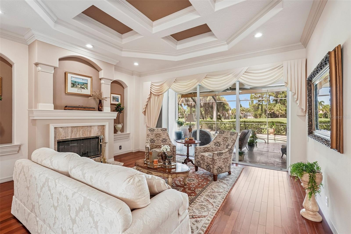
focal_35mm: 16
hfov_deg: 96.7
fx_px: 156
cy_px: 117
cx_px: 176
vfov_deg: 73.7
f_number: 8
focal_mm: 16
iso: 400
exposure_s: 1/25
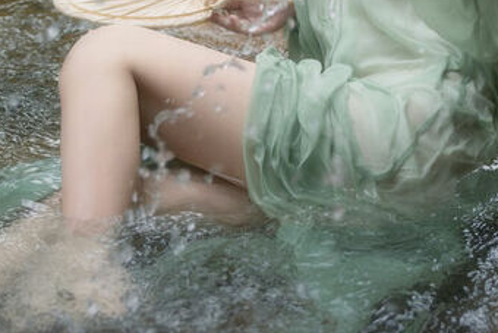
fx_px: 2948
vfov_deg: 6.4
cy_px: -45
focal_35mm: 213
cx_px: 422
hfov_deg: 9.6
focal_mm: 70
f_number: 2.8
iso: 200
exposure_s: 1/320
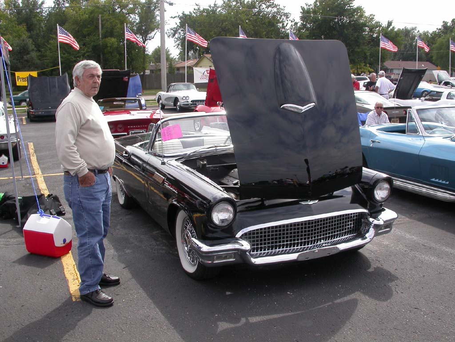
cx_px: 228
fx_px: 499
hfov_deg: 49.0
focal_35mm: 38
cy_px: 171
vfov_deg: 37.7
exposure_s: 1/239
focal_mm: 7.85
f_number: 6.7
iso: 100
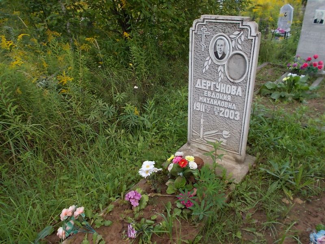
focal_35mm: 30
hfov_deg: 60.0
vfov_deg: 46.8
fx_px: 282
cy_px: 122
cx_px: 162
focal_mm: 5.3
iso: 80
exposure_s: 1/160
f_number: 3.4
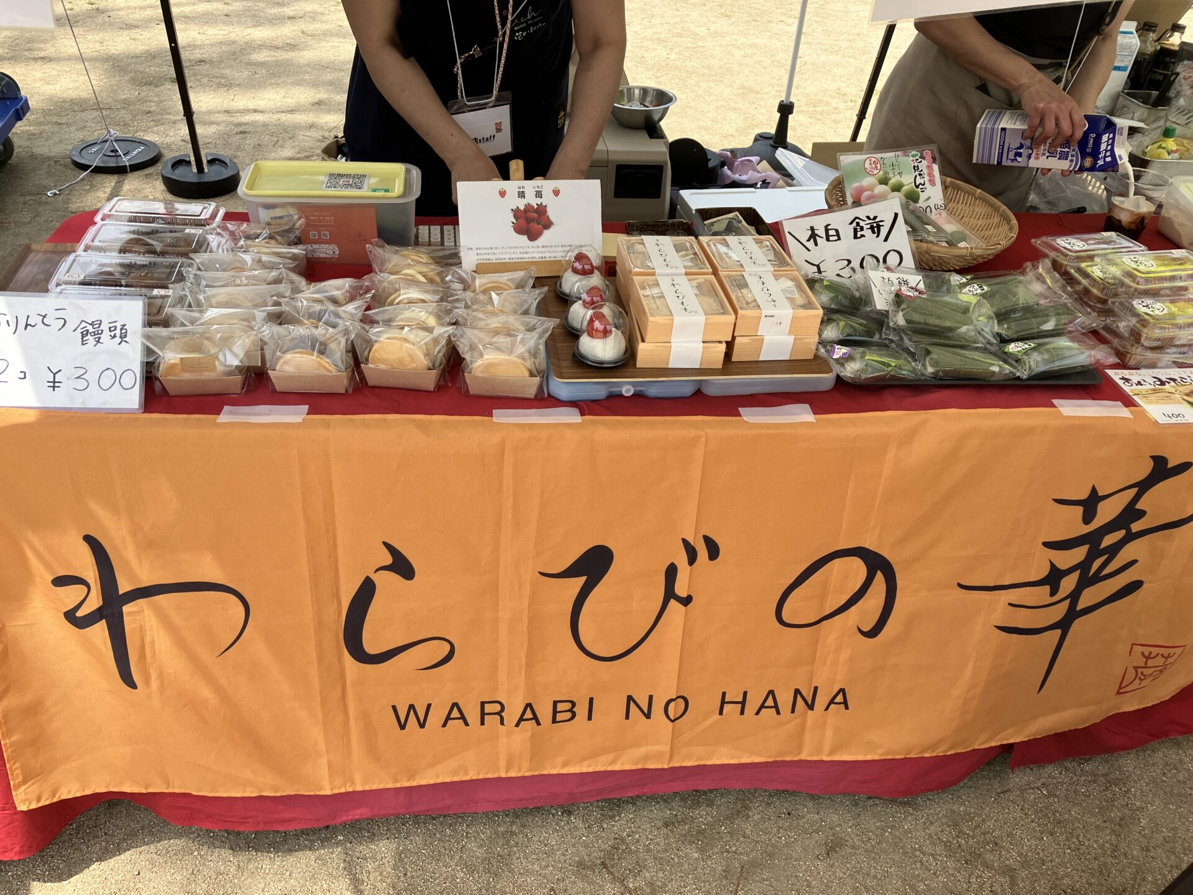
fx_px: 965
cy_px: 448
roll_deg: -5.9
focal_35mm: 28
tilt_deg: -37.1
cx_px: 596
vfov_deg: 49.7
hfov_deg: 63.4
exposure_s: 1/823
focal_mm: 3.99
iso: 32
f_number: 1.8
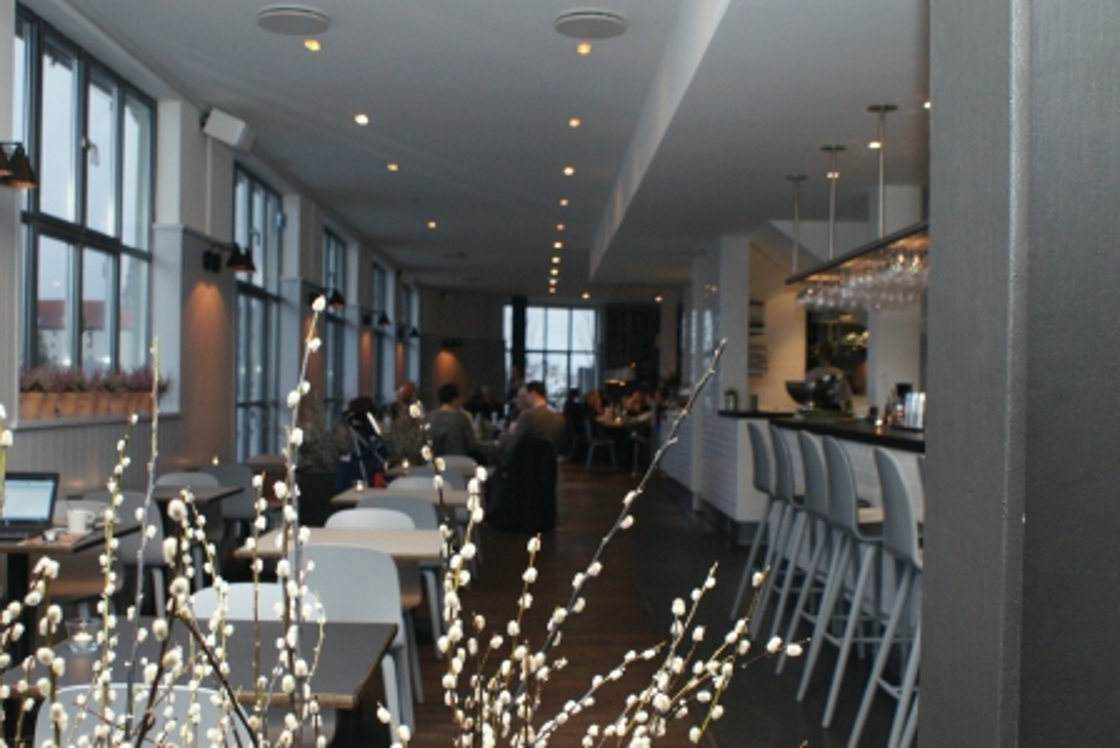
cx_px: 560
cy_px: 374
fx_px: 1214
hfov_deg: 49.5
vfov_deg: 34.2
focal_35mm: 39
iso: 800
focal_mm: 26
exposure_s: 1/60
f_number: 5.6
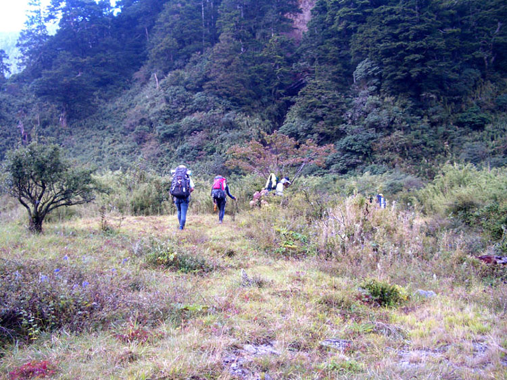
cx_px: 254
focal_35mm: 35
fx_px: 513
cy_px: 190
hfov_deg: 52.6
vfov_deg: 40.7
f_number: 2.6
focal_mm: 5.8
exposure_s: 1/125
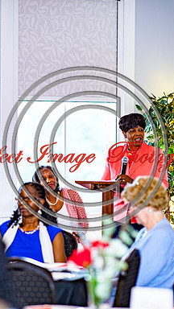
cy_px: 155
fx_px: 1362
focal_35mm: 166
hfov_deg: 7.3
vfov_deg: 13.0
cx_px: 85
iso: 100
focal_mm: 105
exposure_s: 1/125
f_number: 2
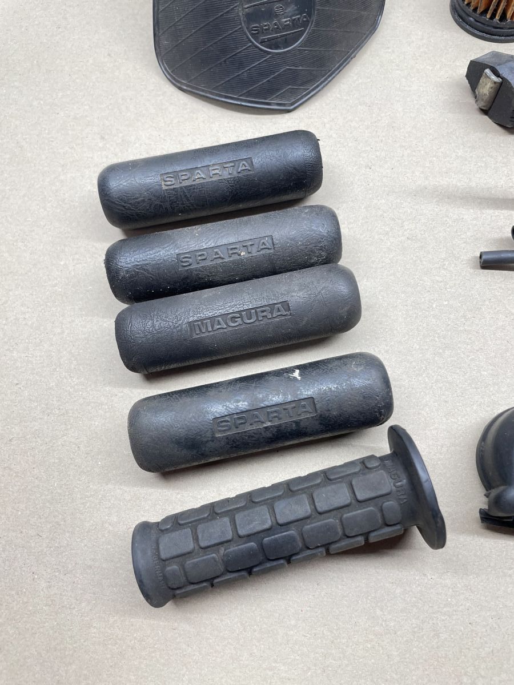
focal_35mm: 26
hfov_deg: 53.1
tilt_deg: -69.4
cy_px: 342
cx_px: 257
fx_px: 515
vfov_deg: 67.3
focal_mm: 4.2
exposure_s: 1/50
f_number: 1.6
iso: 80
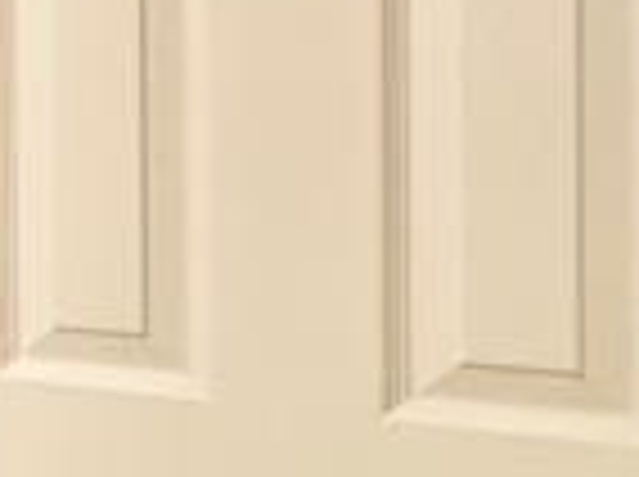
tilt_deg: -0.7
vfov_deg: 14.5
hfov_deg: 12.7
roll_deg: +1.3
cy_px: 81
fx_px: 1861
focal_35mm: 101
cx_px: -1071
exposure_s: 1/120
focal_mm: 2.22
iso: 200
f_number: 2.2
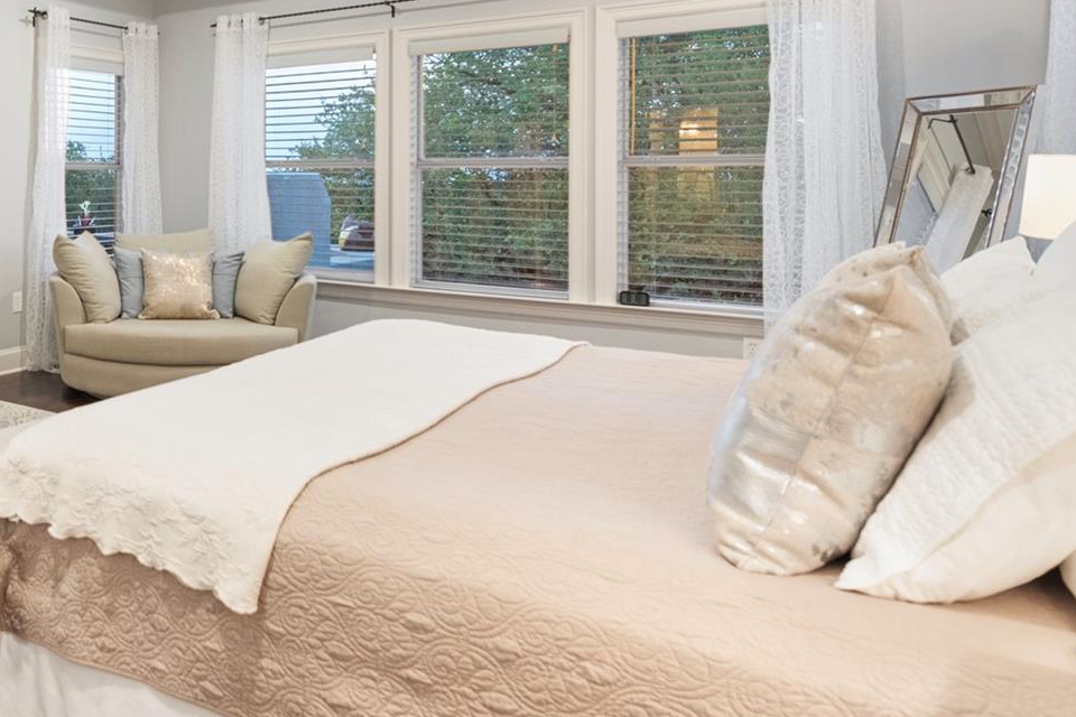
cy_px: 194
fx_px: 956
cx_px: 86
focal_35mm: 32
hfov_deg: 51.1
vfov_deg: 40.2
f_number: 7.1
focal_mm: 15
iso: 800
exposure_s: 1/4
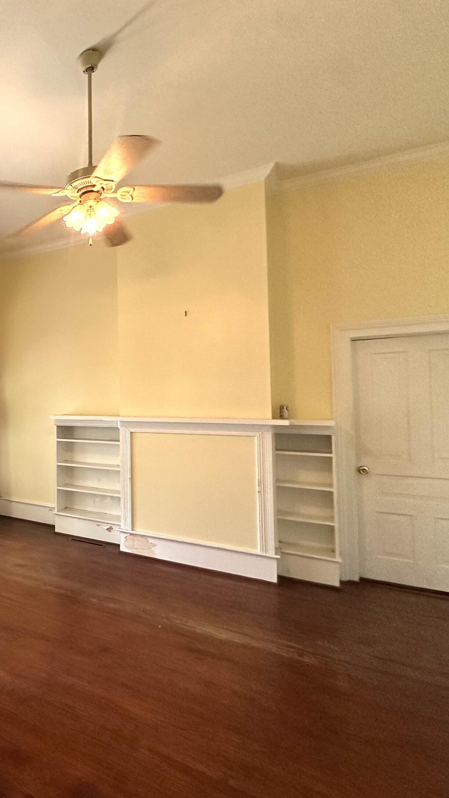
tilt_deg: +1.4
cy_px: 395
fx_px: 444
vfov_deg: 83.8
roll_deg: +0.0
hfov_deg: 42.9
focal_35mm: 21
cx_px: -36
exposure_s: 1/120
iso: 200
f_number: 2.2
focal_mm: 2.22
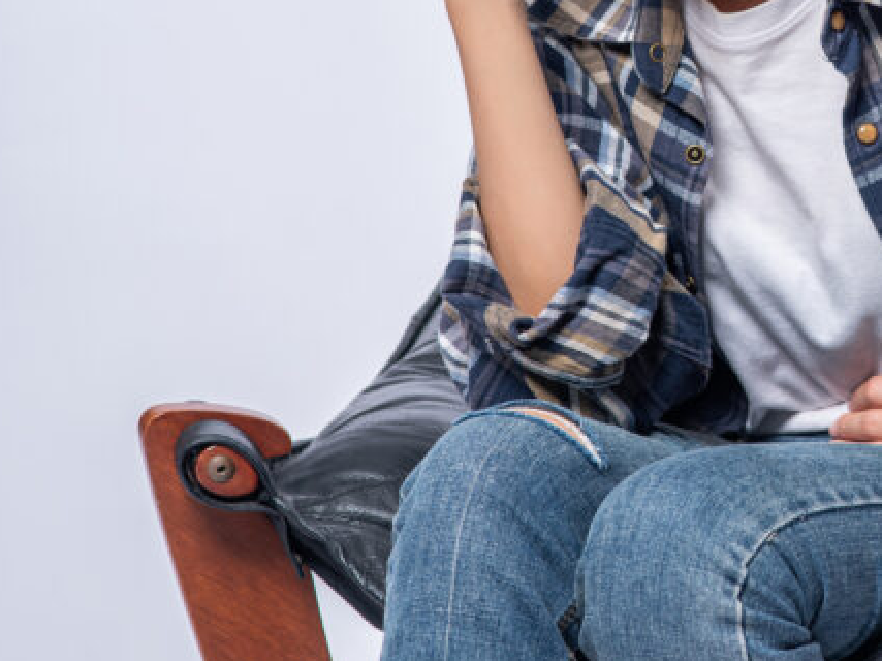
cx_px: 878
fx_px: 4993
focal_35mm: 196
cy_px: 24
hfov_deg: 10.0
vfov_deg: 7.5
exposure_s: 1/200
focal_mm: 85
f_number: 4
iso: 100
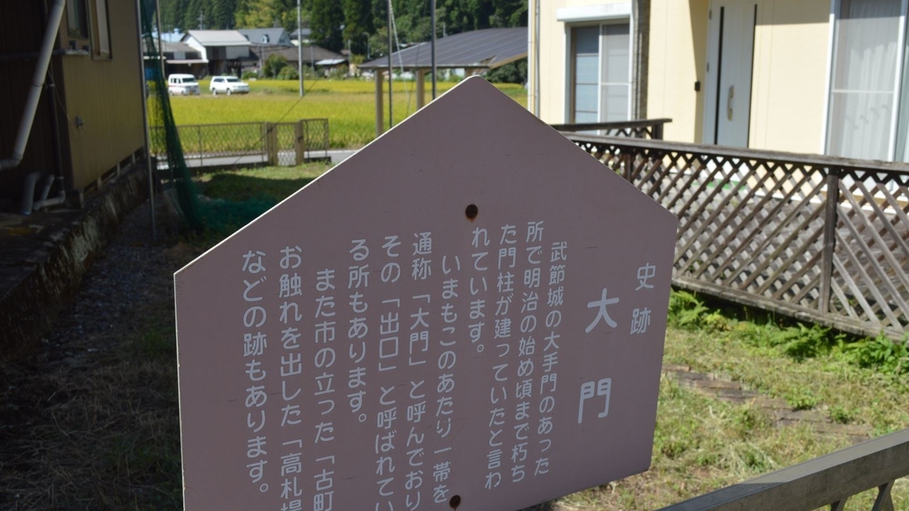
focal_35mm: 41
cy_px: 297
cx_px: 455
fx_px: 988
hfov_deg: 49.4
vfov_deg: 29.0
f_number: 10
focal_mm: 26
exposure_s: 1/400
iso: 400
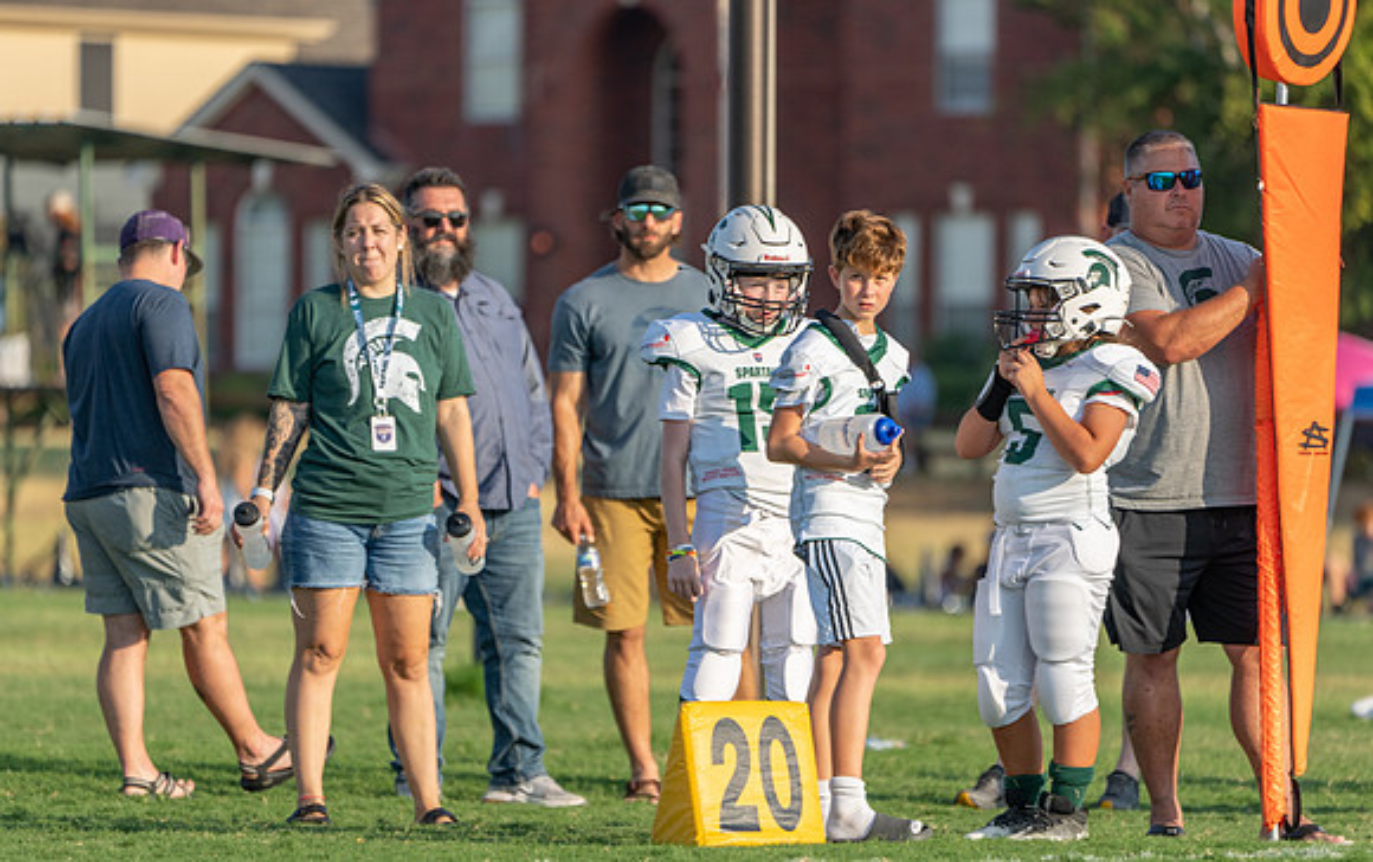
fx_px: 16711
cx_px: 722
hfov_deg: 4.7
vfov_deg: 3.0
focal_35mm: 446
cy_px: 482
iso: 250
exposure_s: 1/800
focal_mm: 400
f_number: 5.6
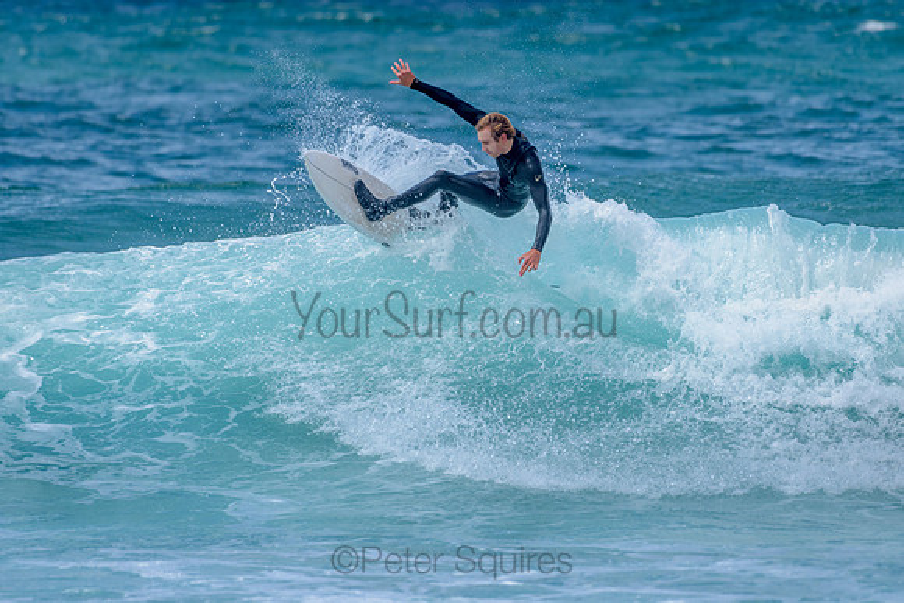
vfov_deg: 2.2
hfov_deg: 3.4
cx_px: 460
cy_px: 236
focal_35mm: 614
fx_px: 15428
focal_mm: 500
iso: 180
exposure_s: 1/2000
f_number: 5.6
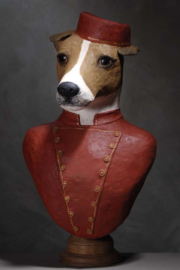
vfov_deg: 14.4
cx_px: 90
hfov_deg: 9.6
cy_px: 135
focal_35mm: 142
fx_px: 1068
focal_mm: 95
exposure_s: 1/125
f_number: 7.1
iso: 100
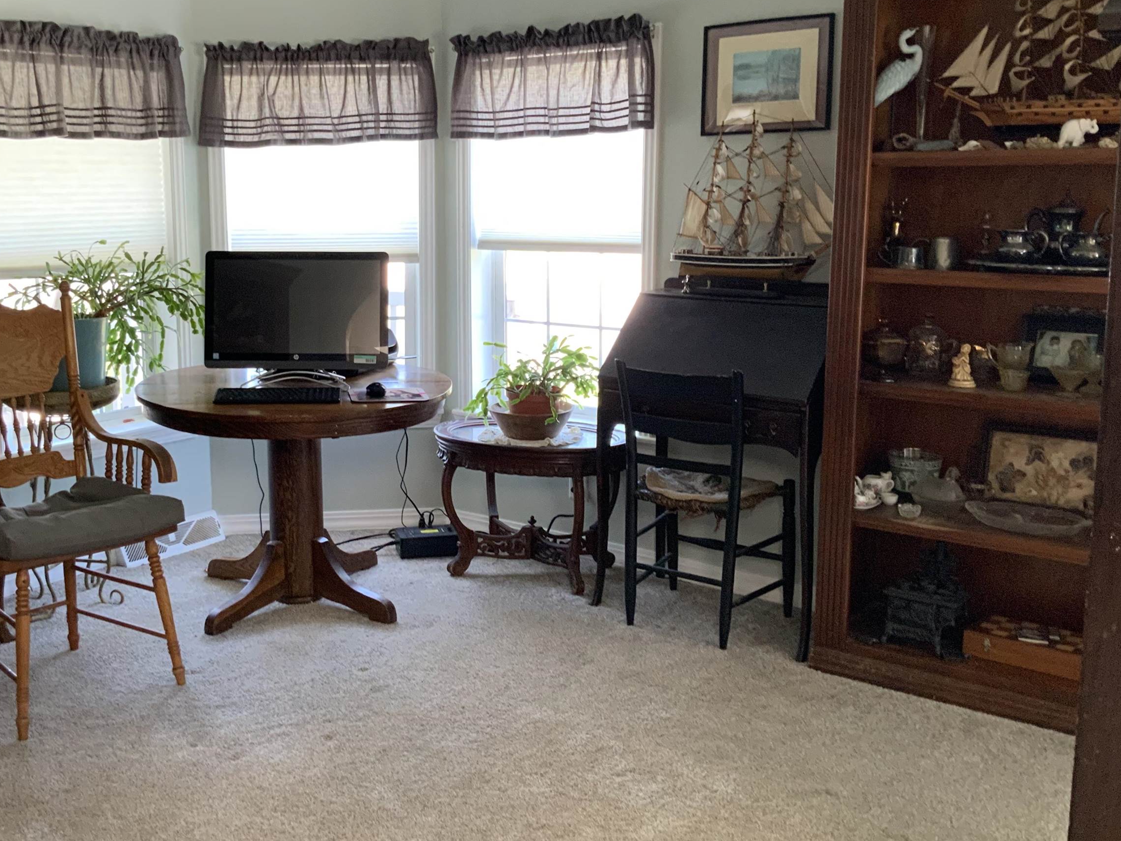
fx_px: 1263
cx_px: 425
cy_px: 378
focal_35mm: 39
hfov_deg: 47.5
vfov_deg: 36.8
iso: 125
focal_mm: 3
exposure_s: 1/60
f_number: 1.8
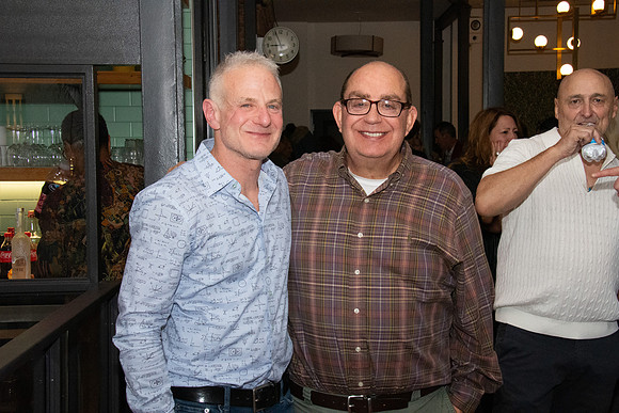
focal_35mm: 57
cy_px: 206
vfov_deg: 23.8
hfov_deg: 35.0
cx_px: 310
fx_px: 980
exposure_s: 1/160
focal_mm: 38
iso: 5000
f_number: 11
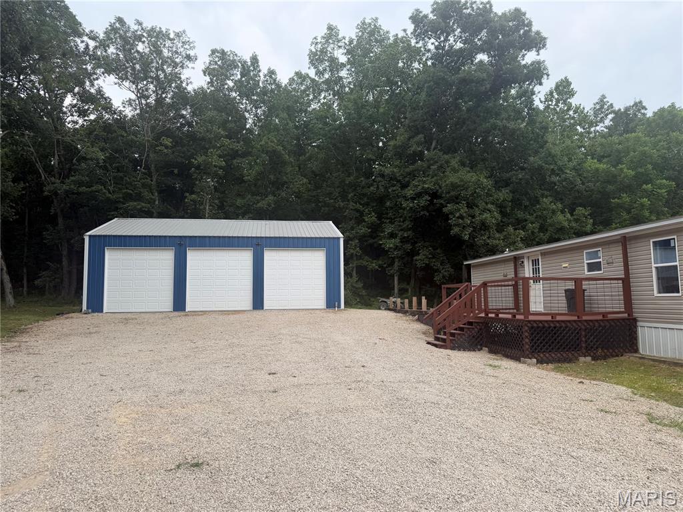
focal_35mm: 24
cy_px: 256
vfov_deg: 56.8
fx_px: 474
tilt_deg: +5.7
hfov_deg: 71.6
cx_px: 342
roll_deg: +0.4
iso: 80
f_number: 1.78
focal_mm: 6.76
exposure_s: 1/1618
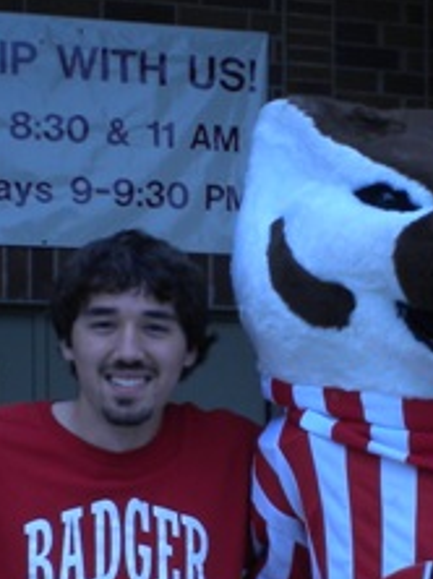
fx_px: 1688
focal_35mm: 101
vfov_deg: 19.1
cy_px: 527
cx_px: 386
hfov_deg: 14.5
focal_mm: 6.3
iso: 80
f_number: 4.6
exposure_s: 1/170
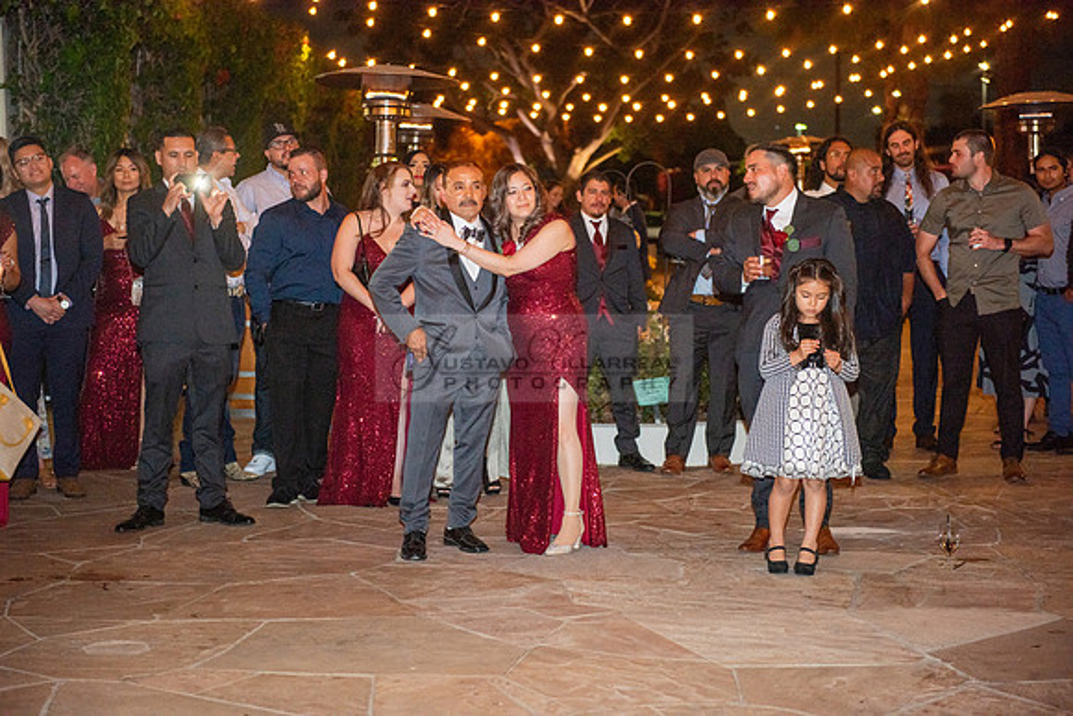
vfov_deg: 19.5
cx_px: 536
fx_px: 2087
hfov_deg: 28.8
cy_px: 358
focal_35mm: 70
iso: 1250
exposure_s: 1/125
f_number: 2.8
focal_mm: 70
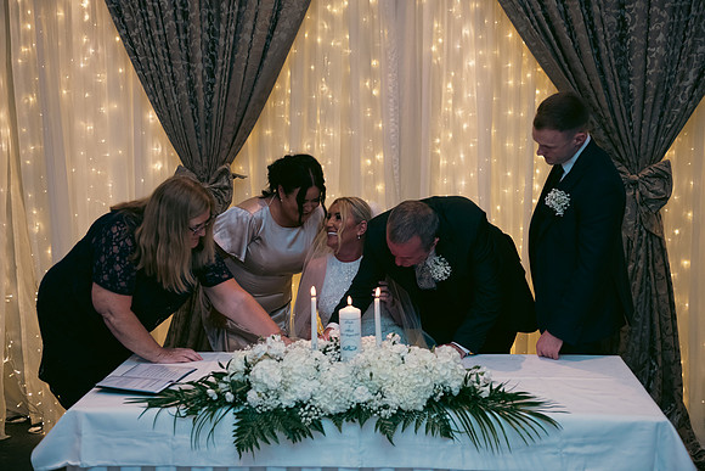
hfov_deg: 41.1
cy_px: 236
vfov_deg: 28.1
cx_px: 352
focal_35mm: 48
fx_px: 940
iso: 800
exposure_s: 1/160
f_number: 3.5
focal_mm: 48
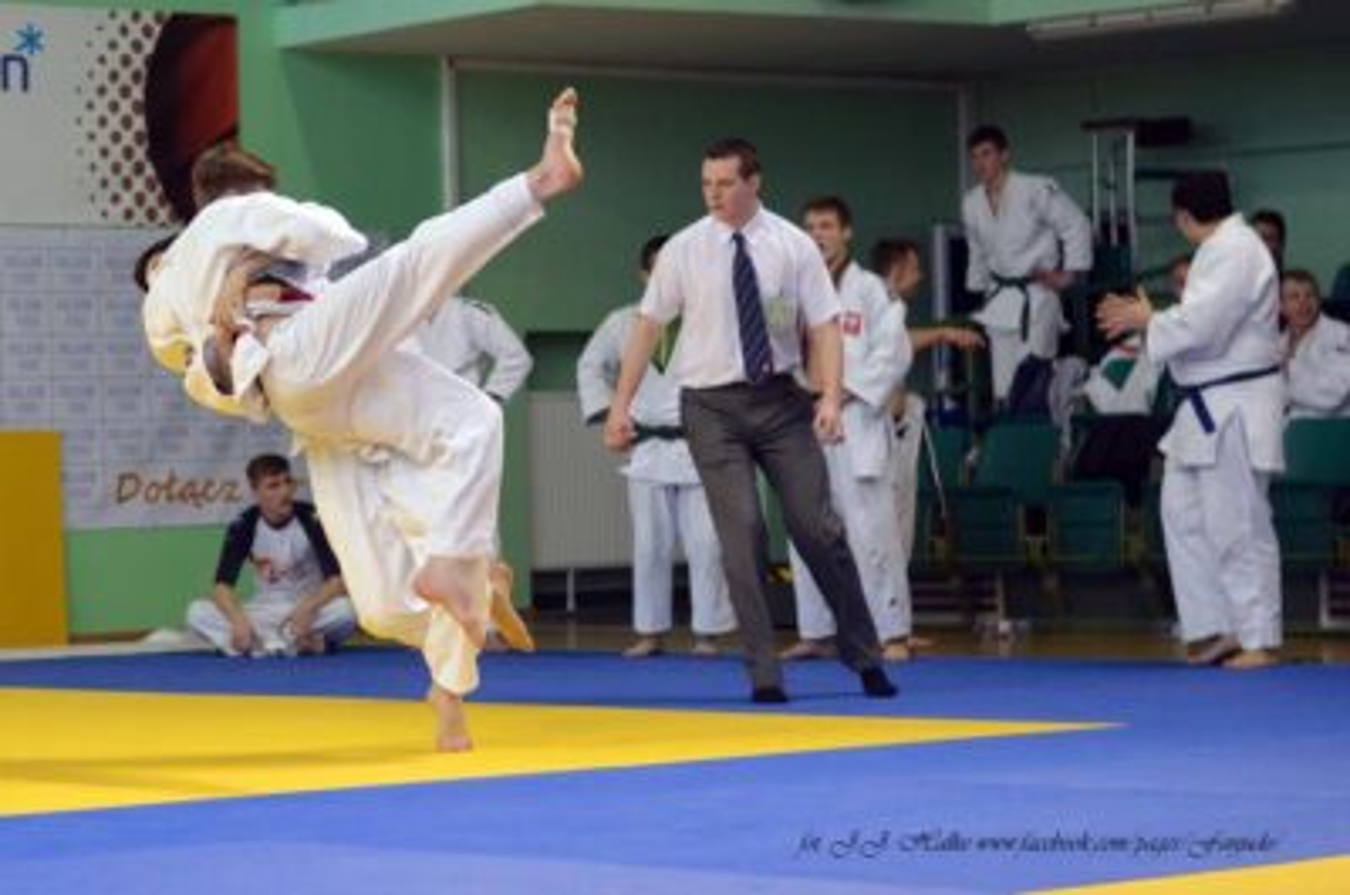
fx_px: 2807
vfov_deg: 18.1
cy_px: 448
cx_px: 675
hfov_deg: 27.0
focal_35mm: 75
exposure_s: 1/1000
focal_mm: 50
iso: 1000
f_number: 2.2
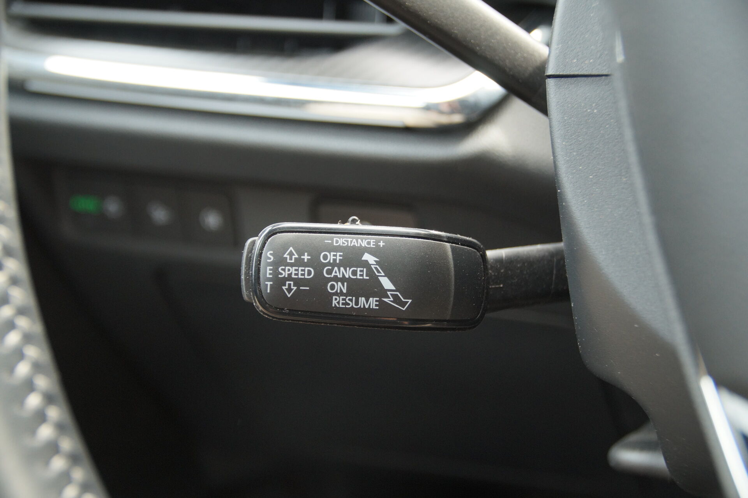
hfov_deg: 29.9
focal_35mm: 68
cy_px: 249
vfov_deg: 20.1
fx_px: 1402
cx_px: 374
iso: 500
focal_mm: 45
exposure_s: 1/80
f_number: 4.5
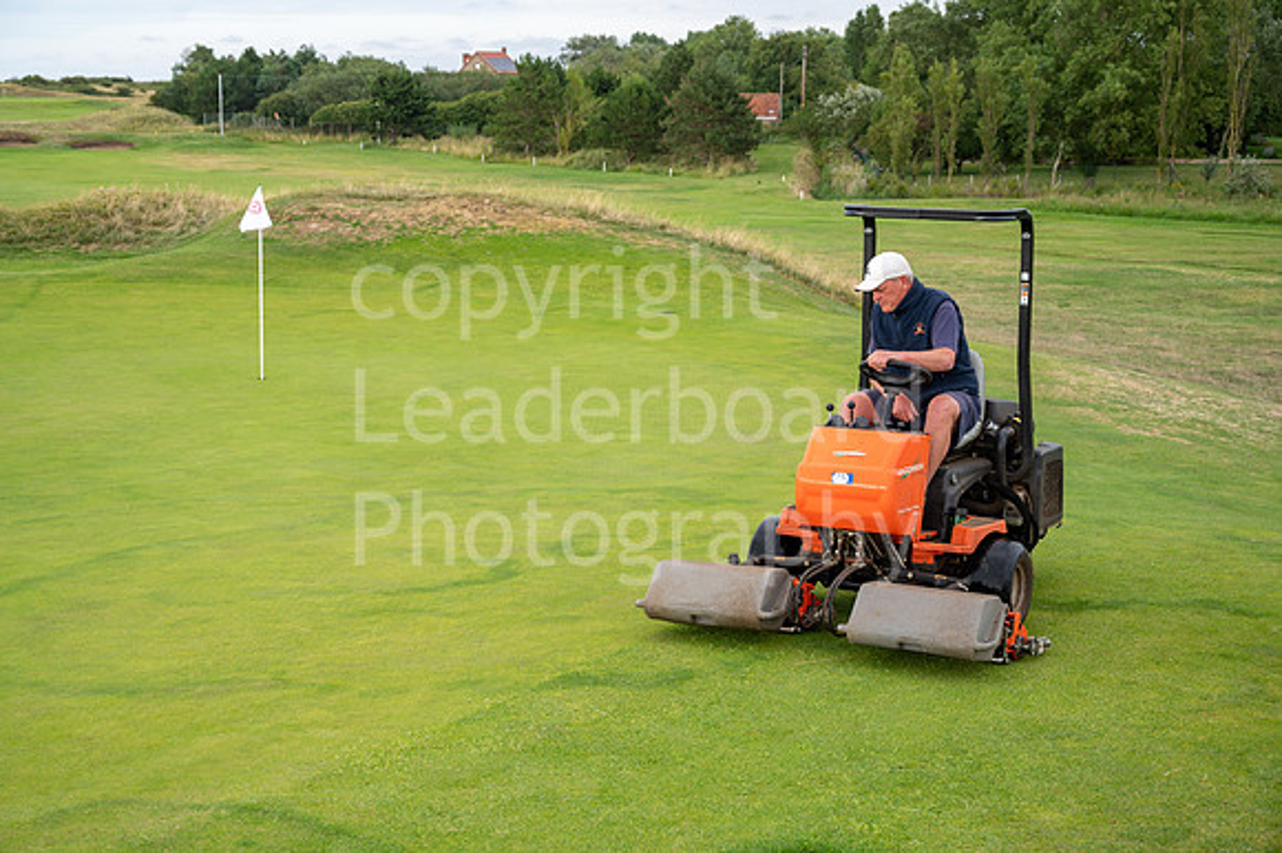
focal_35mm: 56
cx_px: 641
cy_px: 426
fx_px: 1993
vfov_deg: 24.2
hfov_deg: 35.7
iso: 100
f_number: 4.5
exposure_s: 1/160
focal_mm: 56
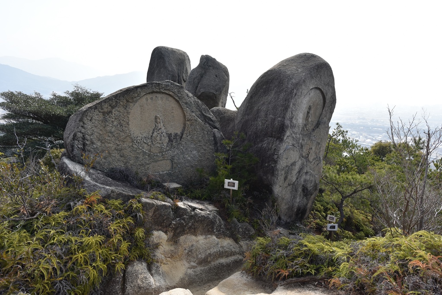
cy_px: 148
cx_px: 221
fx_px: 246
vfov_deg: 61.9
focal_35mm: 20
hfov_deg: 84.0
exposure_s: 1/200
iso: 200
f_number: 9
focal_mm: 20
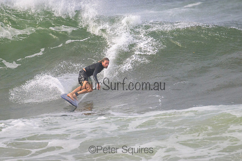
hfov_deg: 2.2
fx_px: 6396
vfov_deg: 1.4
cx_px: 133
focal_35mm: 951
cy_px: 77
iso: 1800
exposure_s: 1/2000
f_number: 11
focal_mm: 800
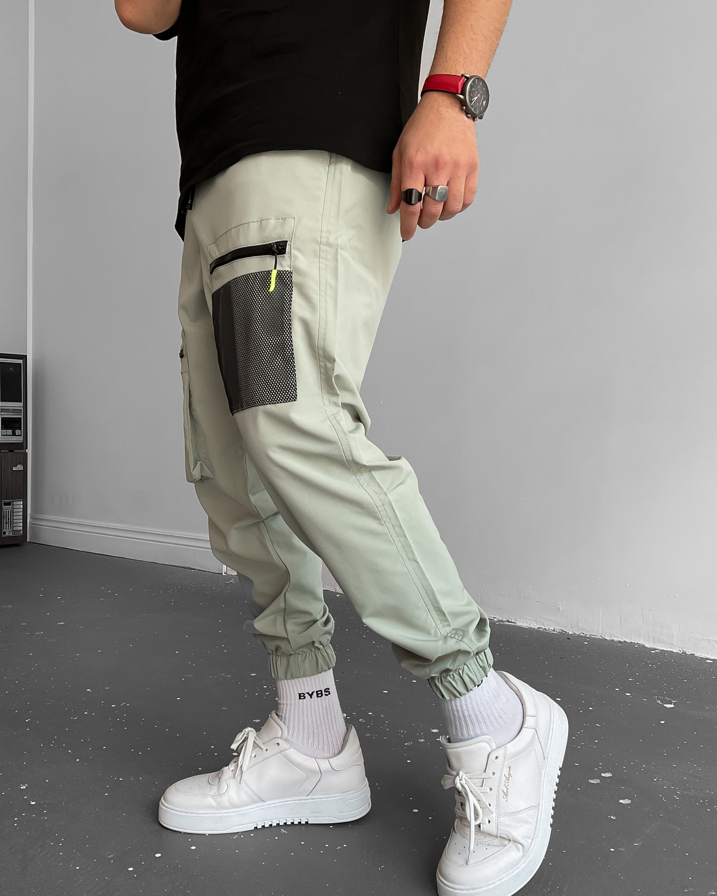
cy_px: 454
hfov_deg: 47.1
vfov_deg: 57.2
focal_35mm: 31
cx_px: 358
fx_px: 822
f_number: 1.8
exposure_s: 1/120
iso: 25
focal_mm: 3
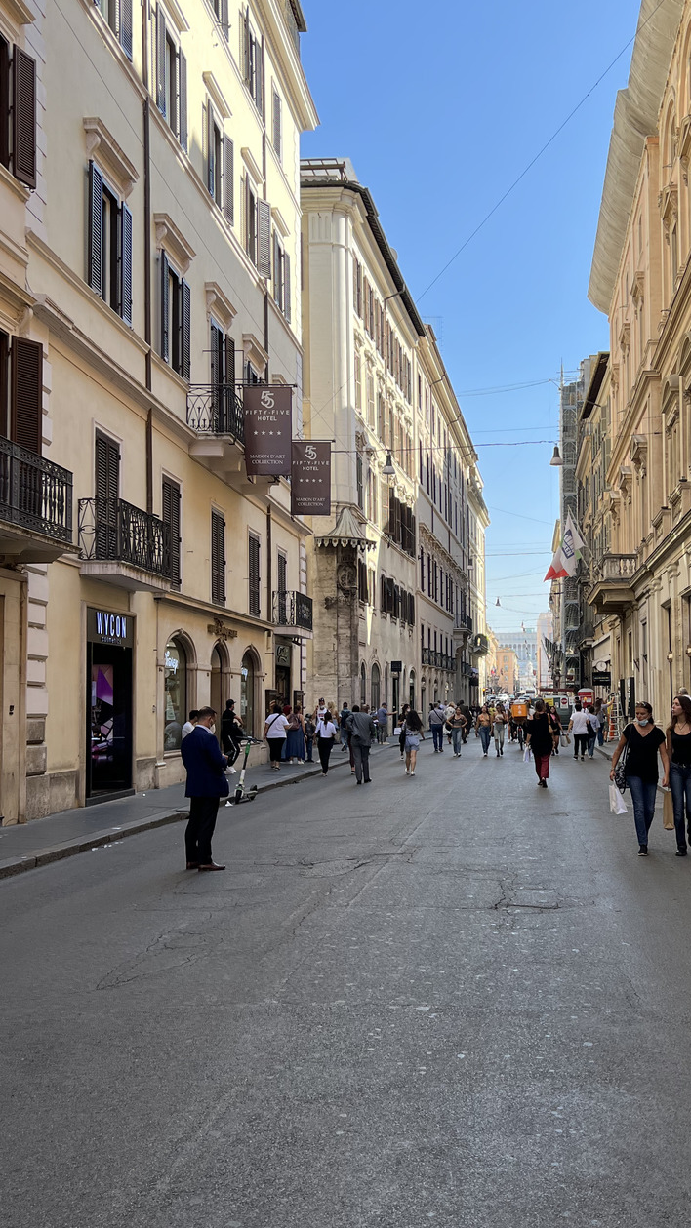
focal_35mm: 36
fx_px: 1173
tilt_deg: +6.5
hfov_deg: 32.4
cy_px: 651
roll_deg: -0.7
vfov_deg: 55.3
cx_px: 492
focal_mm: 5.7
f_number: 1.5
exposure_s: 1/1266
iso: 50
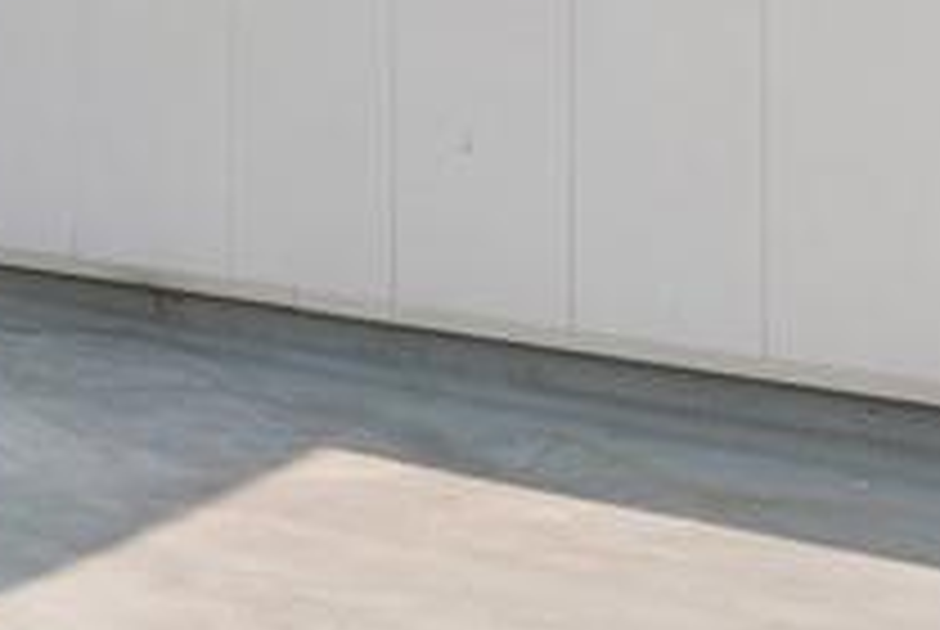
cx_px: -1219
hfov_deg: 13.9
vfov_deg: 12.0
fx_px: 2876
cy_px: -292
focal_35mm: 110
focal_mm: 16
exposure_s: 1/1600
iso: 200
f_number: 4
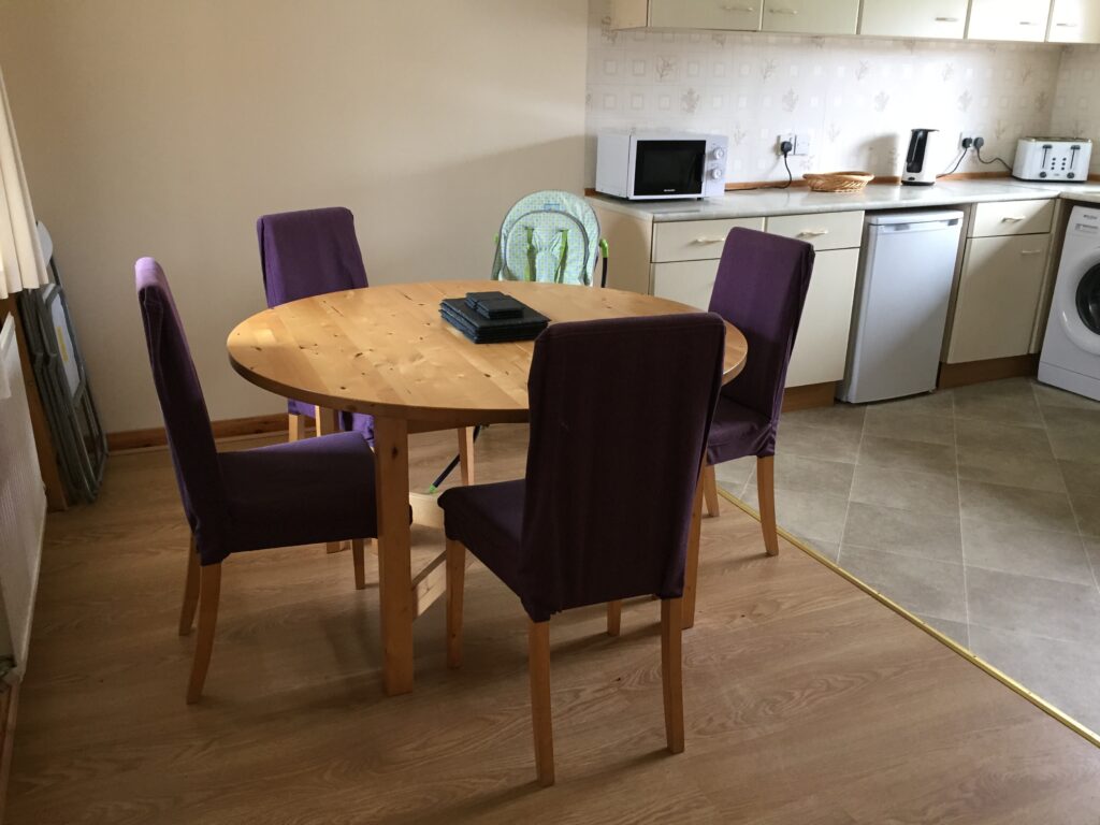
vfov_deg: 48.2
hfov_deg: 61.7
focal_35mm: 29
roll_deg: -0.7
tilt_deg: -17.7
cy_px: 412
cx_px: 550
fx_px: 922
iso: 160
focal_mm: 4.15
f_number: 2.2
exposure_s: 1/33
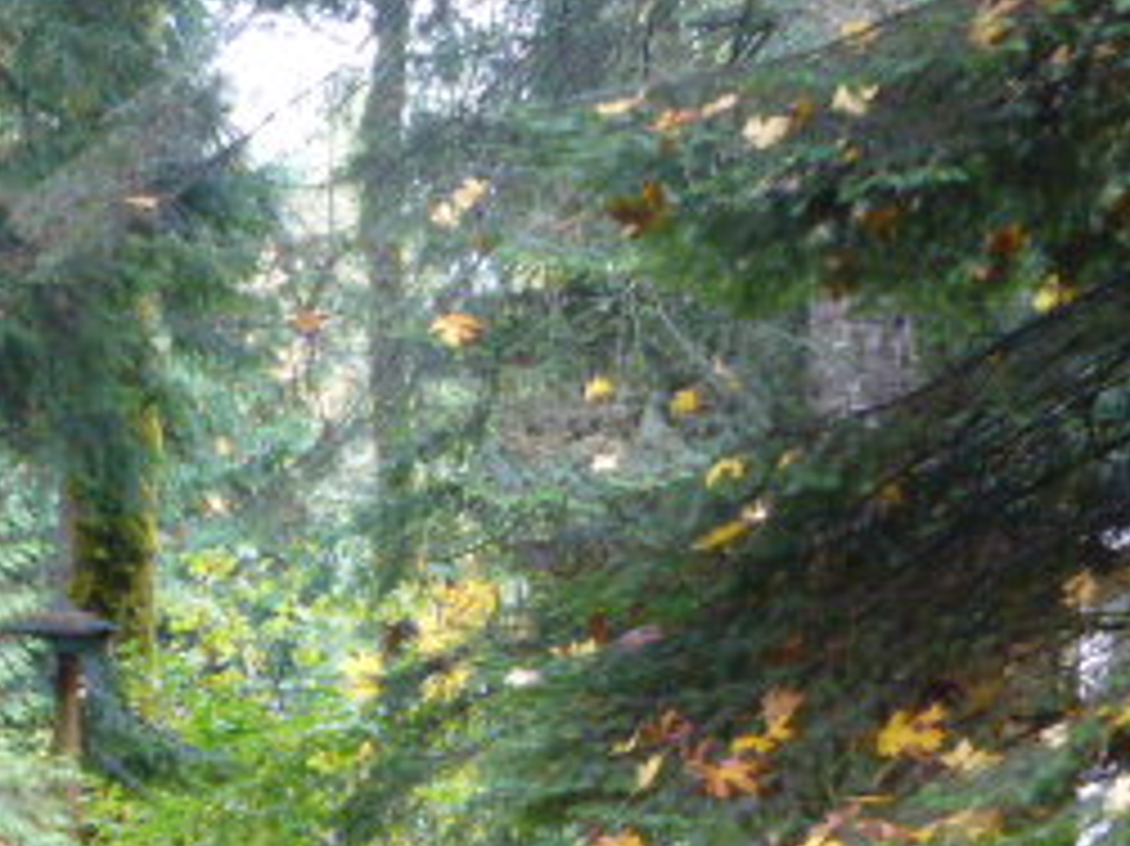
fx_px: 7994
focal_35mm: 245
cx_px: 644
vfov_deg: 6.1
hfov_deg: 8.1
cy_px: 644
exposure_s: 1/60
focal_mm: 17.1
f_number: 5.3
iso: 800
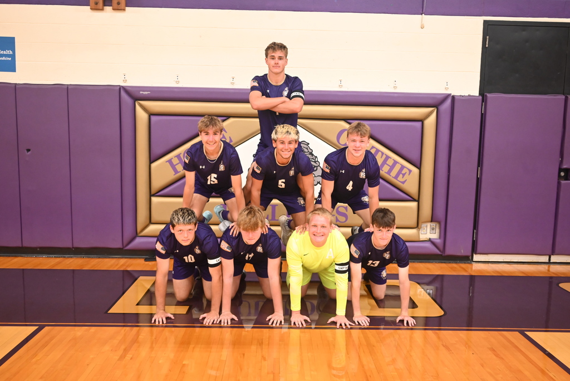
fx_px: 523
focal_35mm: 33
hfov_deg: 57.2
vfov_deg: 40.0
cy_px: 190
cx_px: 285
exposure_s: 1/60
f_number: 5.6
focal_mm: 33
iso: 3200
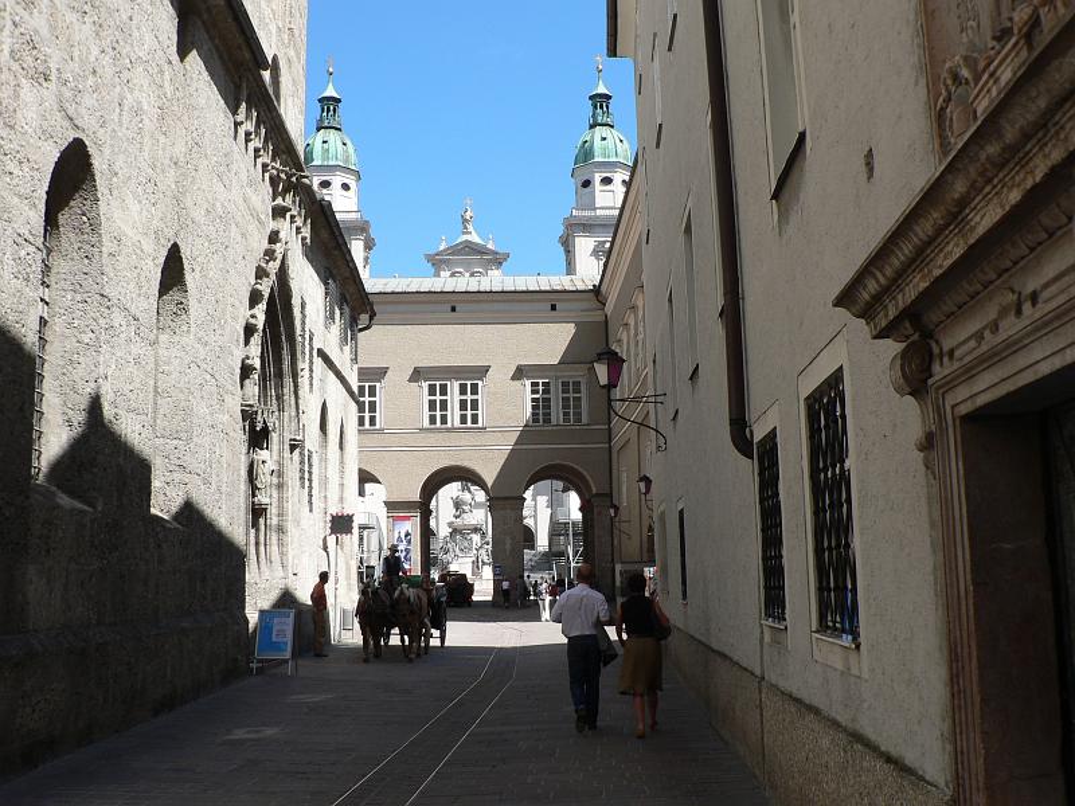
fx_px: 1118
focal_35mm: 36
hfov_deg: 51.4
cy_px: 403
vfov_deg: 39.7
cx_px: 538
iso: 80
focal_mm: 6
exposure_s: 1/400
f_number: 4
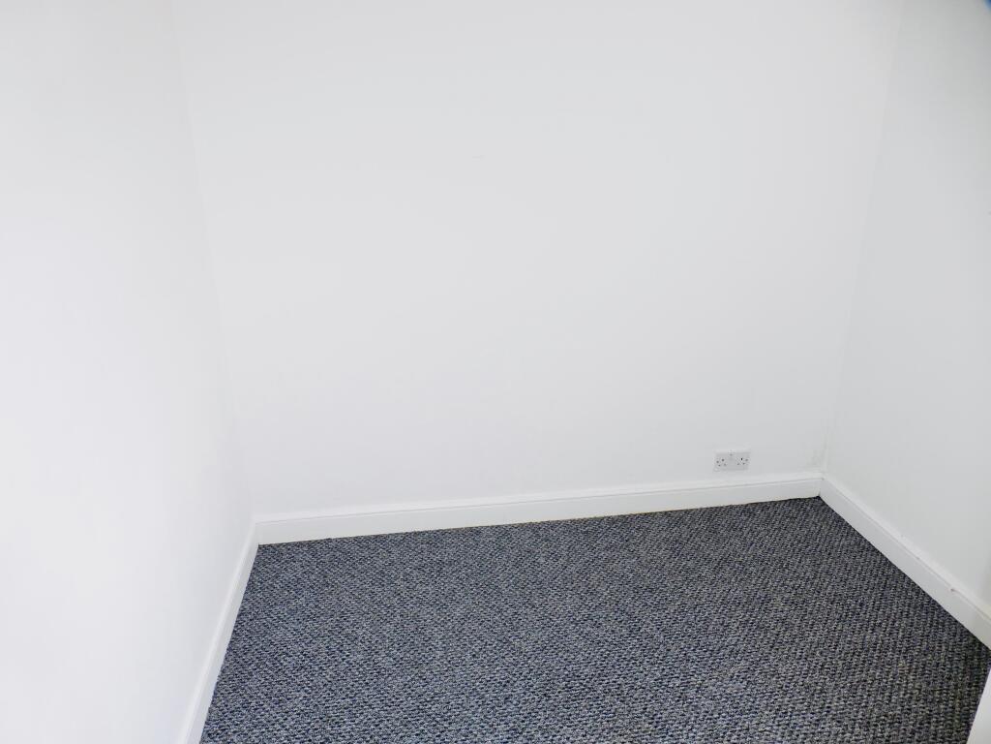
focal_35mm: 24
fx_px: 687
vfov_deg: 56.8
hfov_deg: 71.6
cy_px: 372
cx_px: 496
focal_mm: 4.3
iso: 100
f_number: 3.5
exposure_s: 1/100
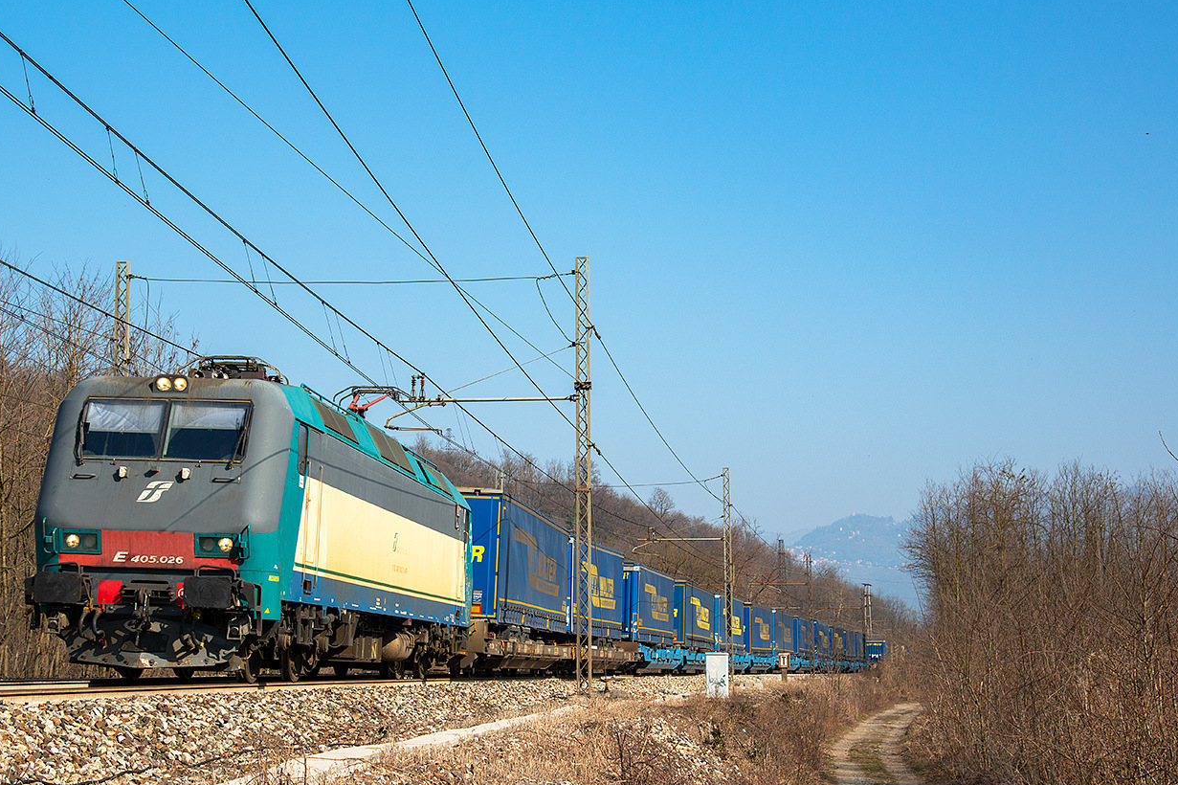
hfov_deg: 30.9
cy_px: 398
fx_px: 2126
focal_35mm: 65
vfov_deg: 20.9
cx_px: 494
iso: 250
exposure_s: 1/640
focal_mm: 50
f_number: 7.1
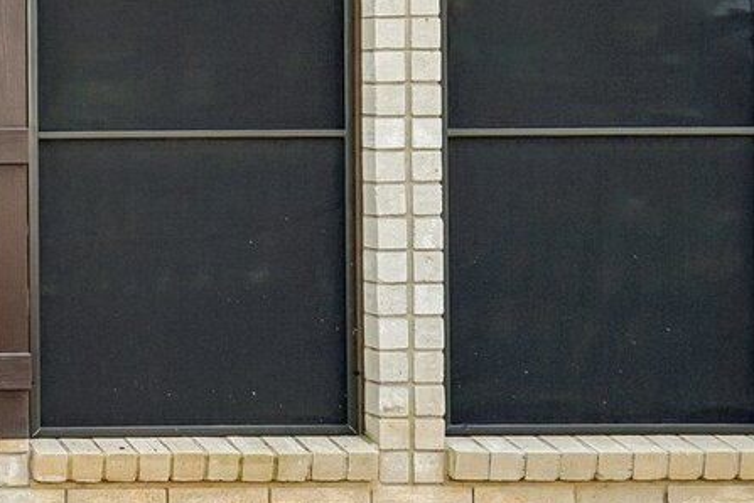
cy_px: 71
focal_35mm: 105
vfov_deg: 13.0
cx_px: -562
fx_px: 2199
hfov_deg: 16.6
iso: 200
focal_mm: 29
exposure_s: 1/50
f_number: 9
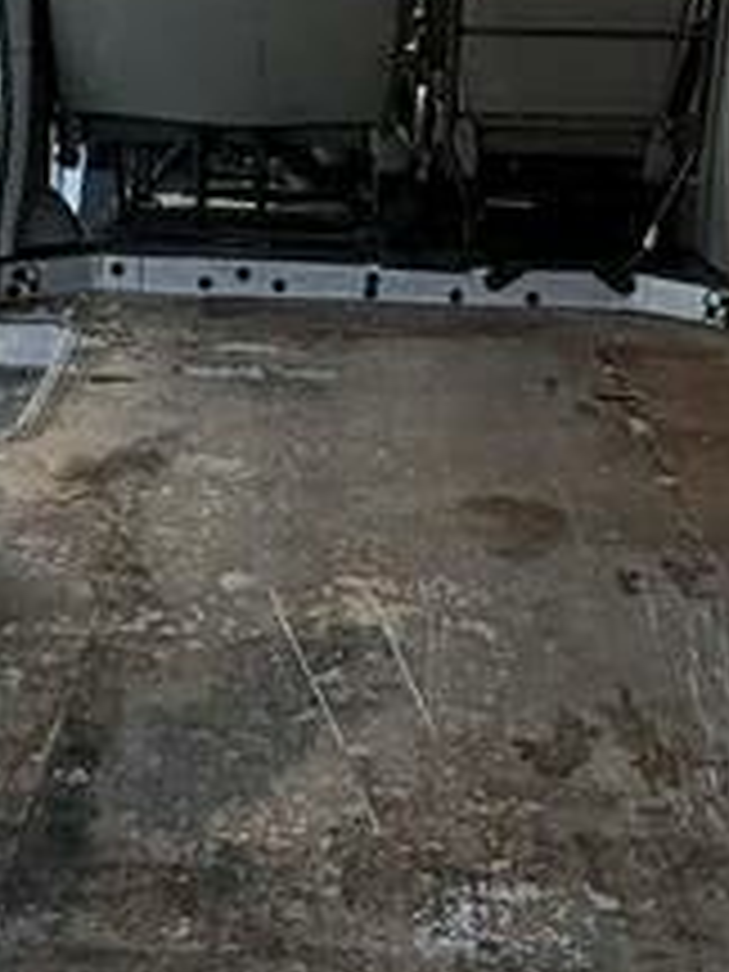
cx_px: 270
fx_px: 1629
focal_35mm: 58
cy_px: 76
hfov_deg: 25.2
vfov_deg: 31.5
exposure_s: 1/347
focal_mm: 2.22
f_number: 2.2
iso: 64
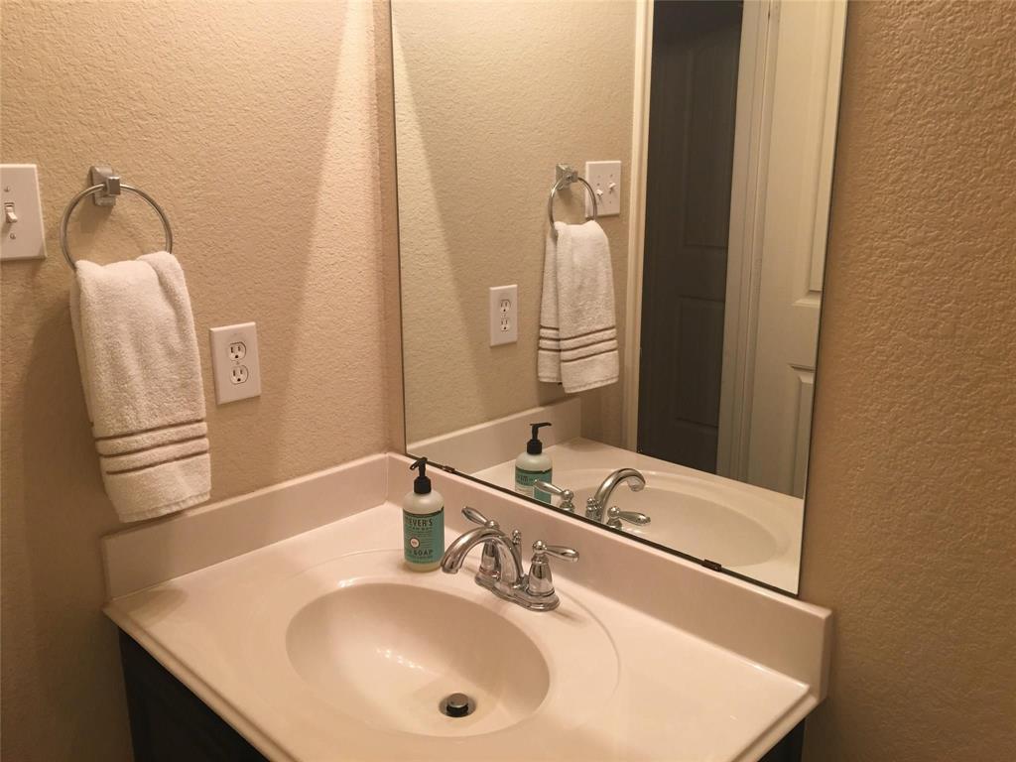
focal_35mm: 29
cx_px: 508
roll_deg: +0.2
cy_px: 381
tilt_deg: -13.3
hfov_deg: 61.7
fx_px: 851
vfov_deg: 48.2
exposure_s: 1/15
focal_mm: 4.15
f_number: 2.2
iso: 50
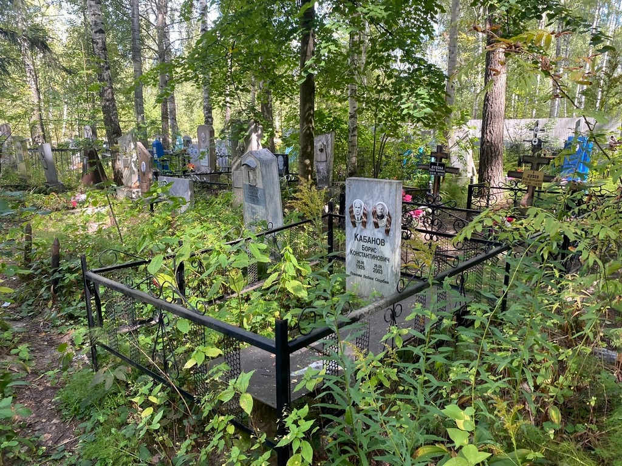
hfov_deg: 67.3
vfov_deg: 53.1
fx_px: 467
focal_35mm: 26
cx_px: 311
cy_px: 233
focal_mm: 4.25
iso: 40
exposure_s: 1/122
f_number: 1.8
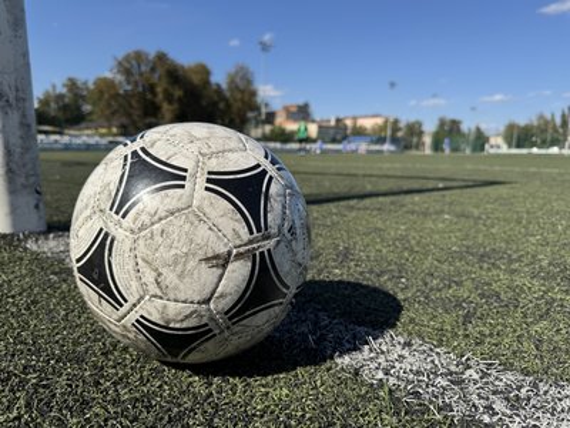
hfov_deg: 71.6
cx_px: 285
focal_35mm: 24
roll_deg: +0.6
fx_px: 395
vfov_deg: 56.8
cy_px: 214
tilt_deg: -9.6
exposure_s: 1/4950
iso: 80
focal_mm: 6.76
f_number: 1.78
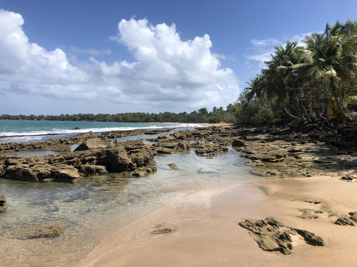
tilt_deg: -2.7
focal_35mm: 28
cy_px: 134
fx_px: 289
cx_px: 178
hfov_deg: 63.4
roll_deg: -0.6
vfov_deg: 49.7
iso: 20
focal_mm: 4
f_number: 1.8
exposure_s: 1/3205
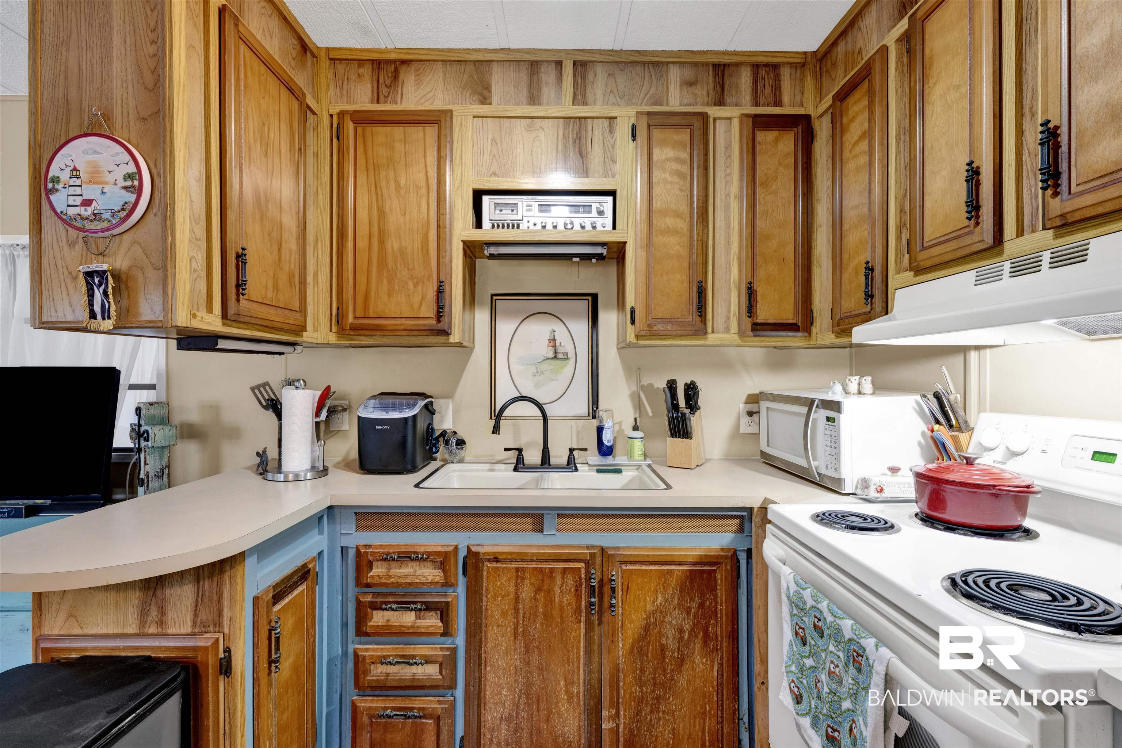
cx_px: 561
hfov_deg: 98.5
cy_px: 374
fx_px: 483
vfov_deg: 75.5
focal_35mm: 16
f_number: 11
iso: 400
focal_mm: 15.5
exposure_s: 1/1.25
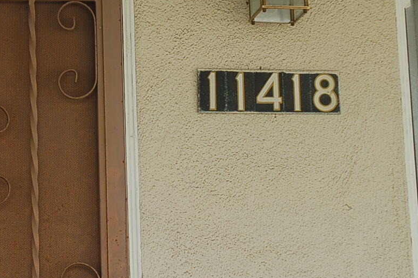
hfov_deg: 18.5
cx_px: 135
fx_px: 1276
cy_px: 106
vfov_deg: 12.4
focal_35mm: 110
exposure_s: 1/160
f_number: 6.3
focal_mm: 38
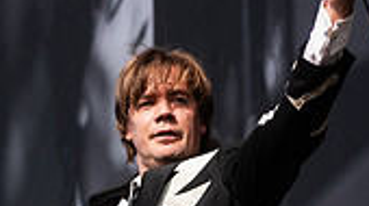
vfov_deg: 4.4
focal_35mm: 275
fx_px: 2686
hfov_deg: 7.8
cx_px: -22
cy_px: 249
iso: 200
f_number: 4
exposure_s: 1/2000
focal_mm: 70
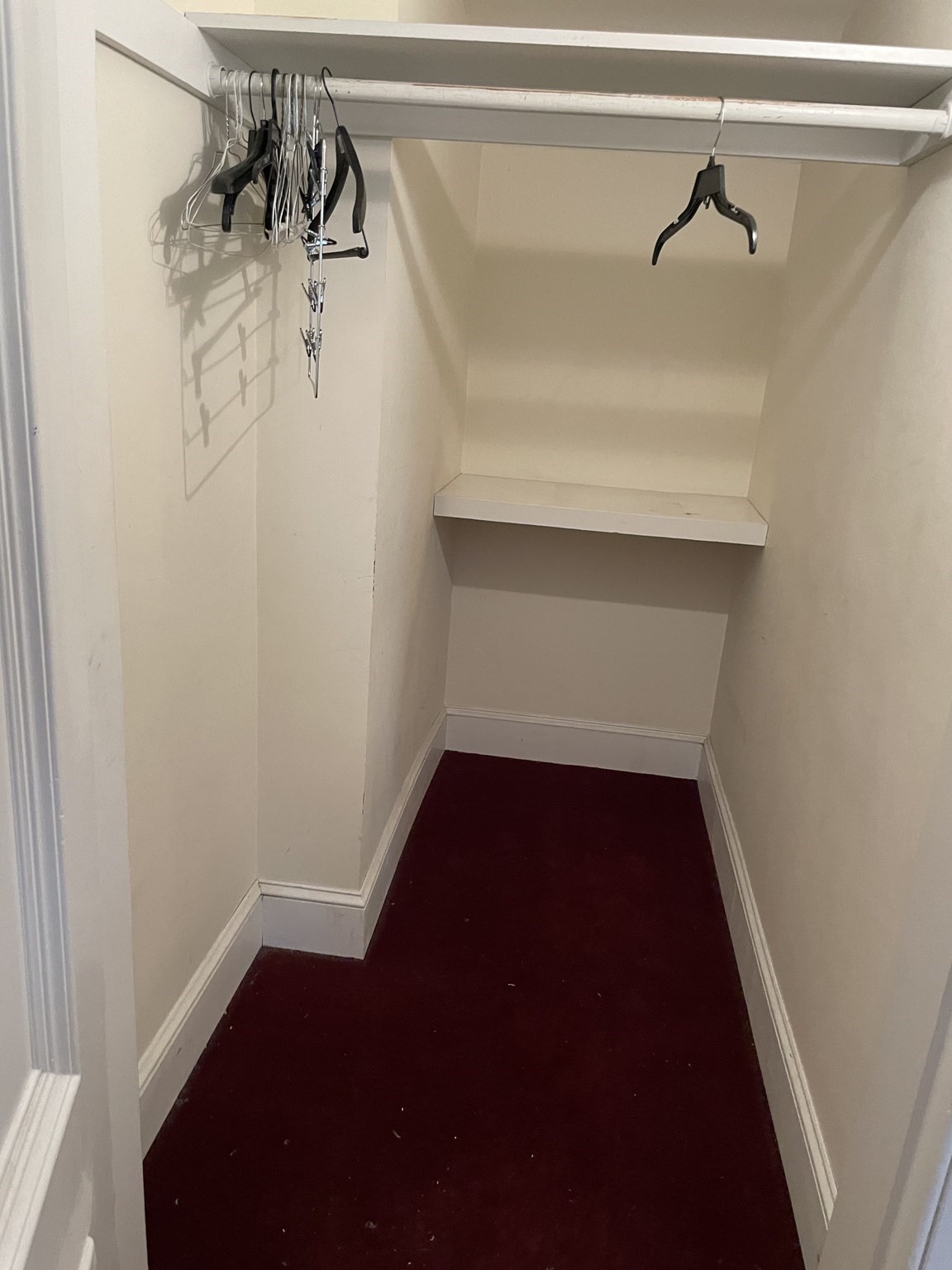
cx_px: 476
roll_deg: -4.3
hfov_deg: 53.1
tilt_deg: -18.5
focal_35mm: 26
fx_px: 953
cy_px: 635
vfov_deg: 67.3
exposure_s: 1/60
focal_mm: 4.2
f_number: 1.6
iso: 320
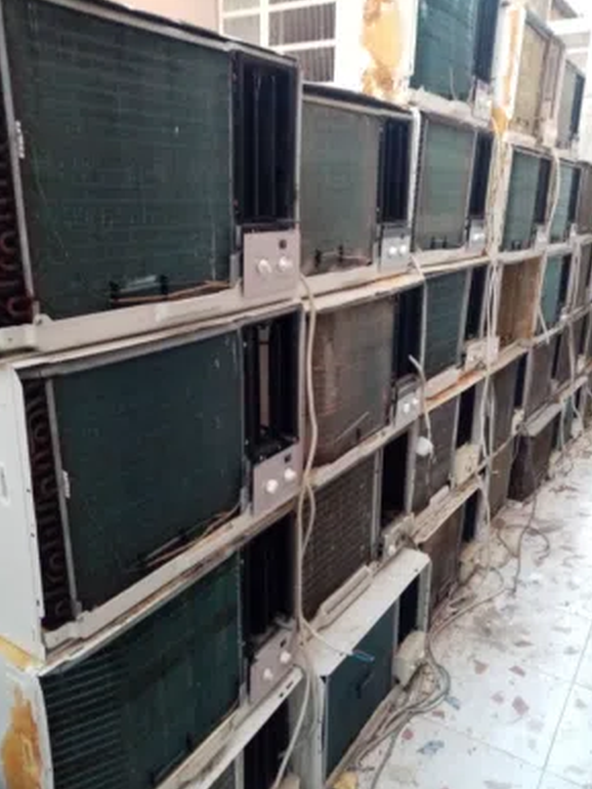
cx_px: 289
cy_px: 404
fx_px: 615
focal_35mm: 27
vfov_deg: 65.3
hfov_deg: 51.4
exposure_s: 1/20
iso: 887
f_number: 1.8
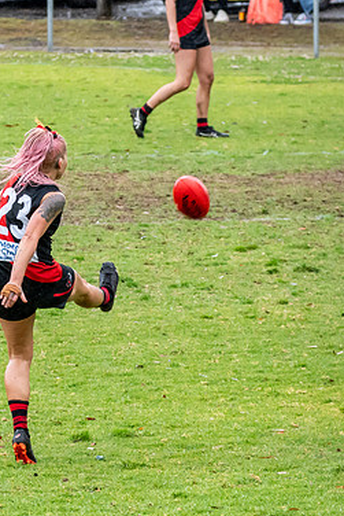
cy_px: 292
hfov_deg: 2.4
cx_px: 133
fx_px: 8176
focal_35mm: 571
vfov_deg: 3.6
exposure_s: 1/640
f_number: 7.1
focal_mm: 170
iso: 1250
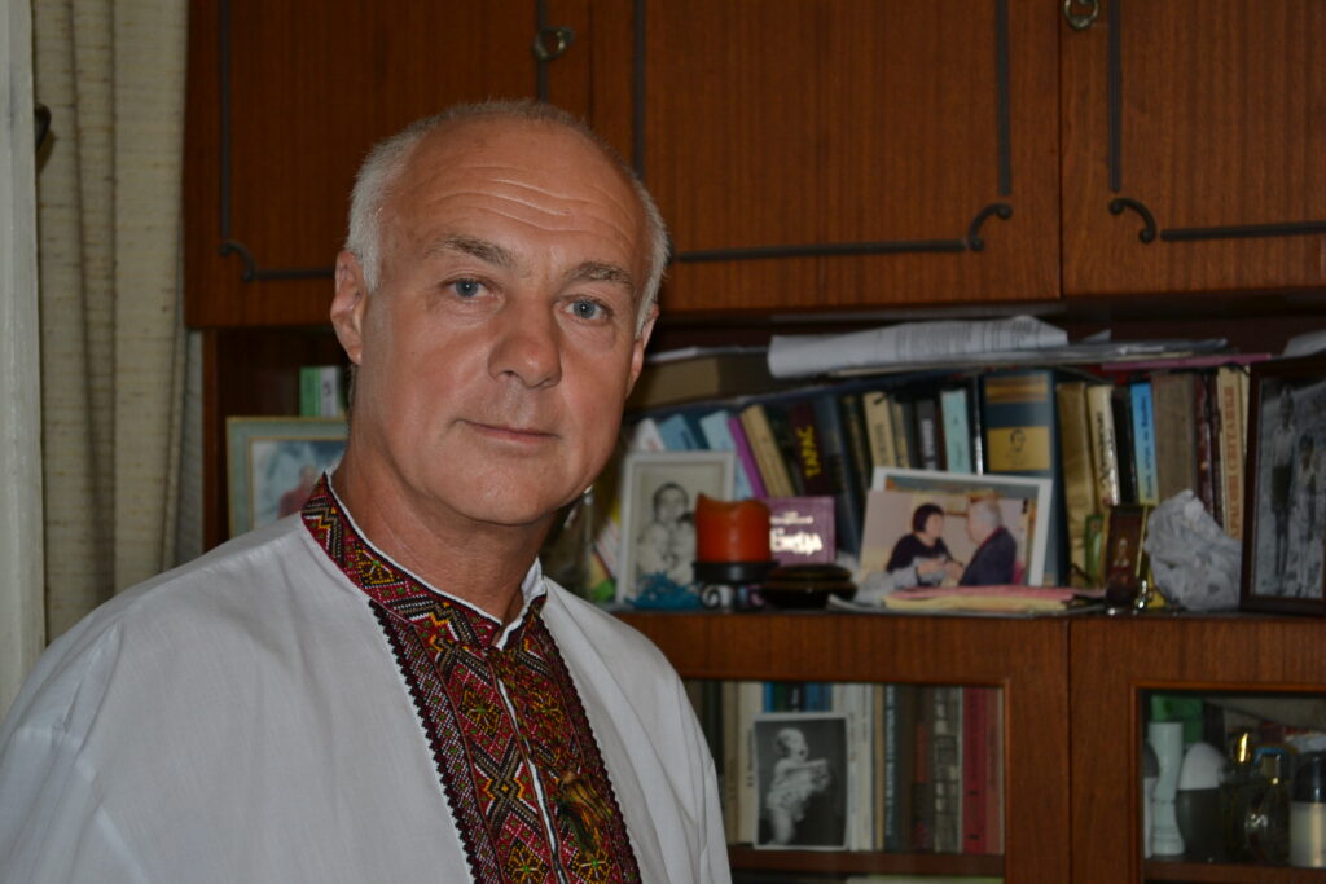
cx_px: 663
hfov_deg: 24.6
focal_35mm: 82
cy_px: 442
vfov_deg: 16.6
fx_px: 3039
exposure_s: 1/60
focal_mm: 55
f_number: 5.6
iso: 400
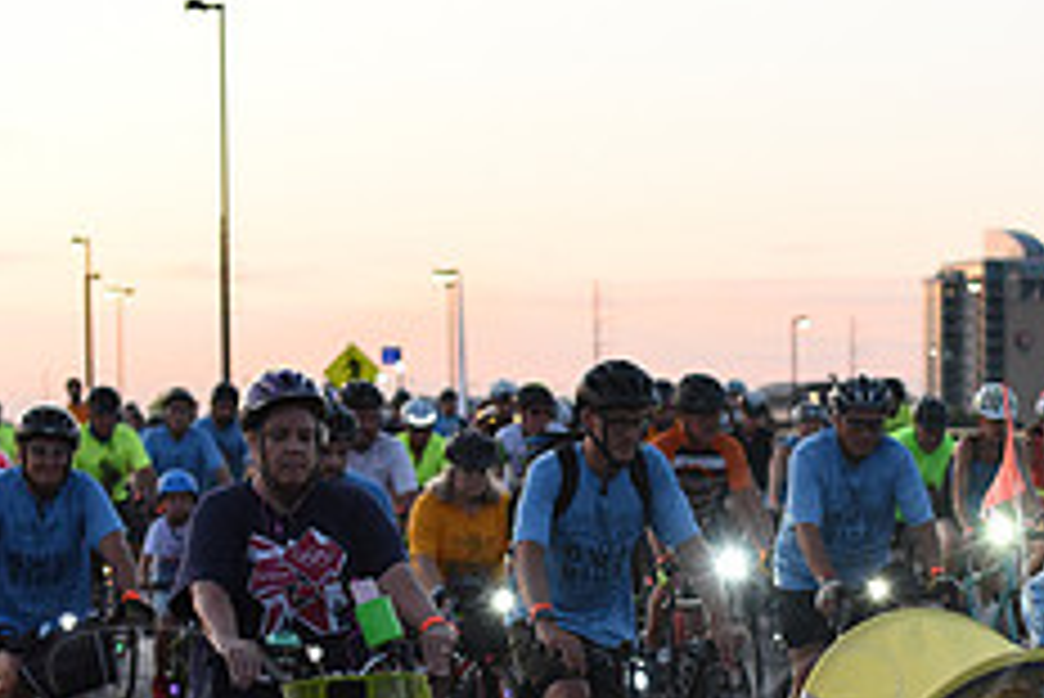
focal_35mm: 125
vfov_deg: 10.8
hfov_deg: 16.2
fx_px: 3627
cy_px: 826
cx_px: 940
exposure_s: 1/400
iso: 2500
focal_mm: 50
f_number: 2.8
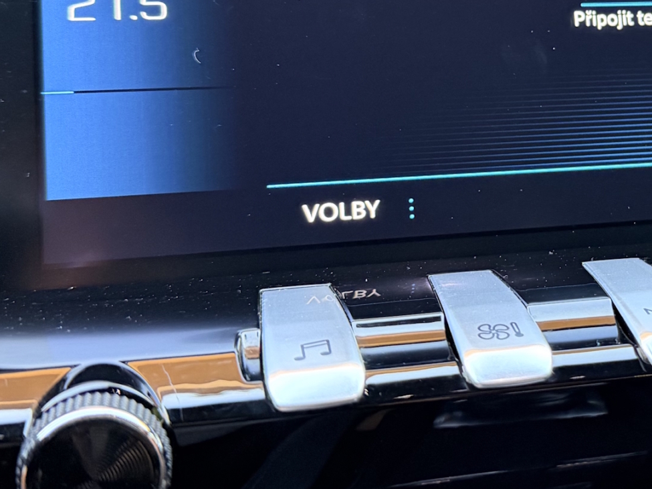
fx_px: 1186
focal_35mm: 63
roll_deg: +0.0
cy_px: 108
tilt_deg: -13.1
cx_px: 570
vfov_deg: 23.0
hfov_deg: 29.6
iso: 500
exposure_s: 1/60
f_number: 1.78
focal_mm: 6.76
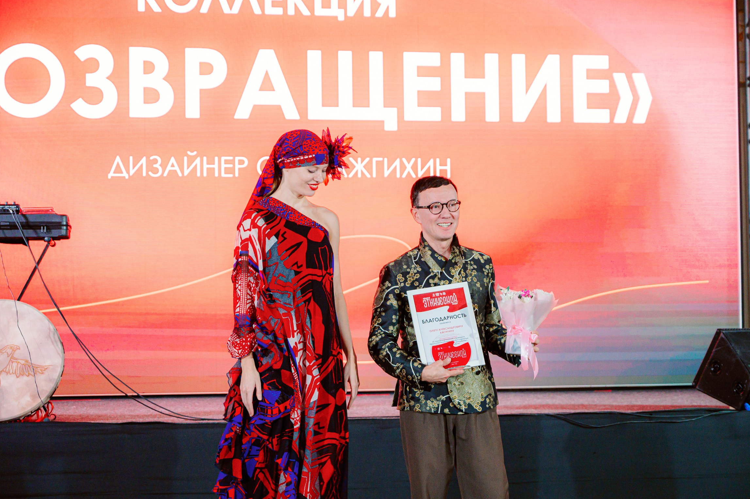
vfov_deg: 17.9
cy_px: 238
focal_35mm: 76
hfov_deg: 26.7
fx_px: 1582
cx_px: 382
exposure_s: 1/160
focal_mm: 70
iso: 2500
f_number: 4
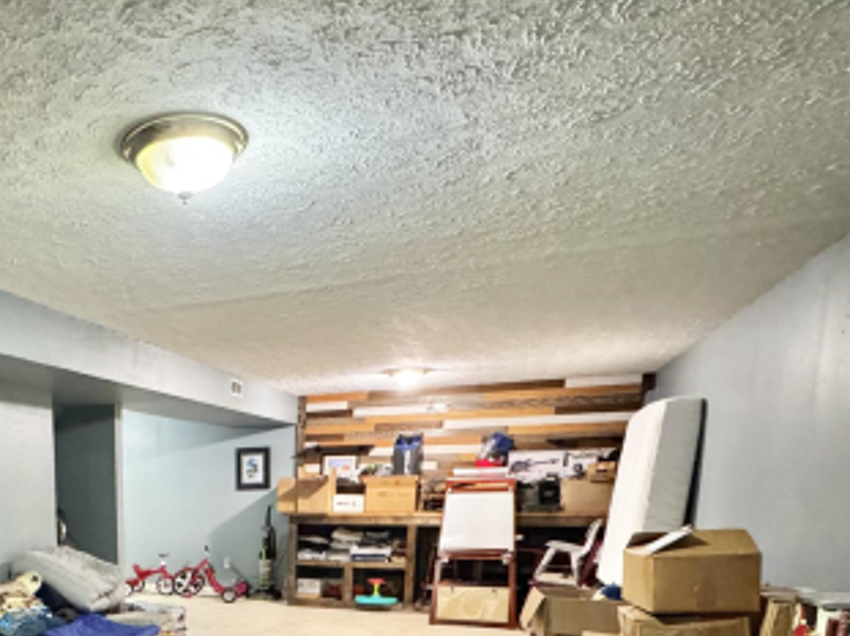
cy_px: 620
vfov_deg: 41.4
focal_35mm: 30
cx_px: 124
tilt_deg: -10.6
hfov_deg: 54.2
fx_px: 736
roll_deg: +0.7
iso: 1000
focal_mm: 2.22
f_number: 2.2
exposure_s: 1/40
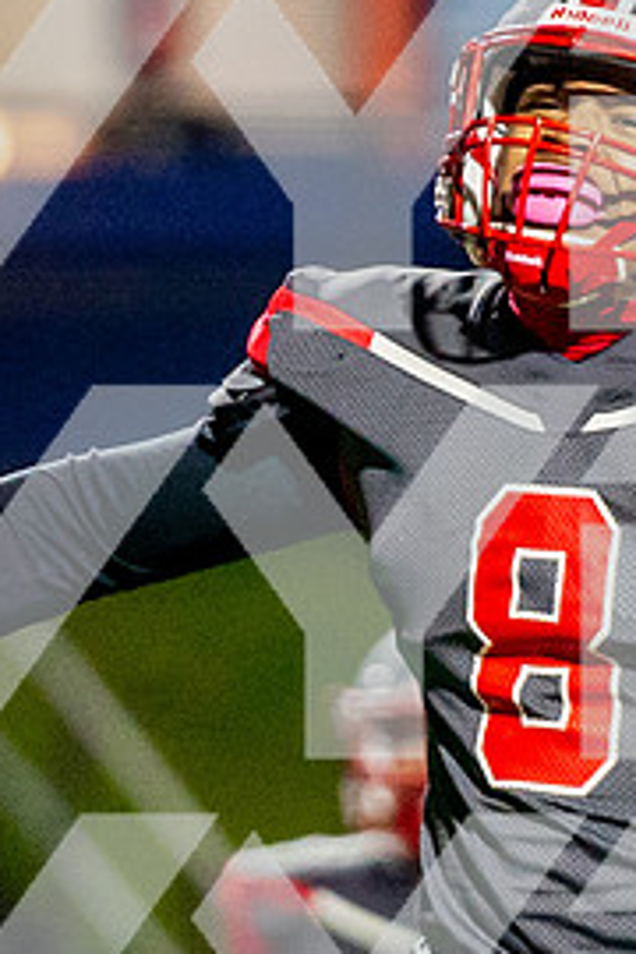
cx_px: 328
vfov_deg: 1.8
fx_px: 30181
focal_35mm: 1139
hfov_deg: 1.2
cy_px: 579
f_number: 2.8
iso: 1600
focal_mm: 200
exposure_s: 1/1000
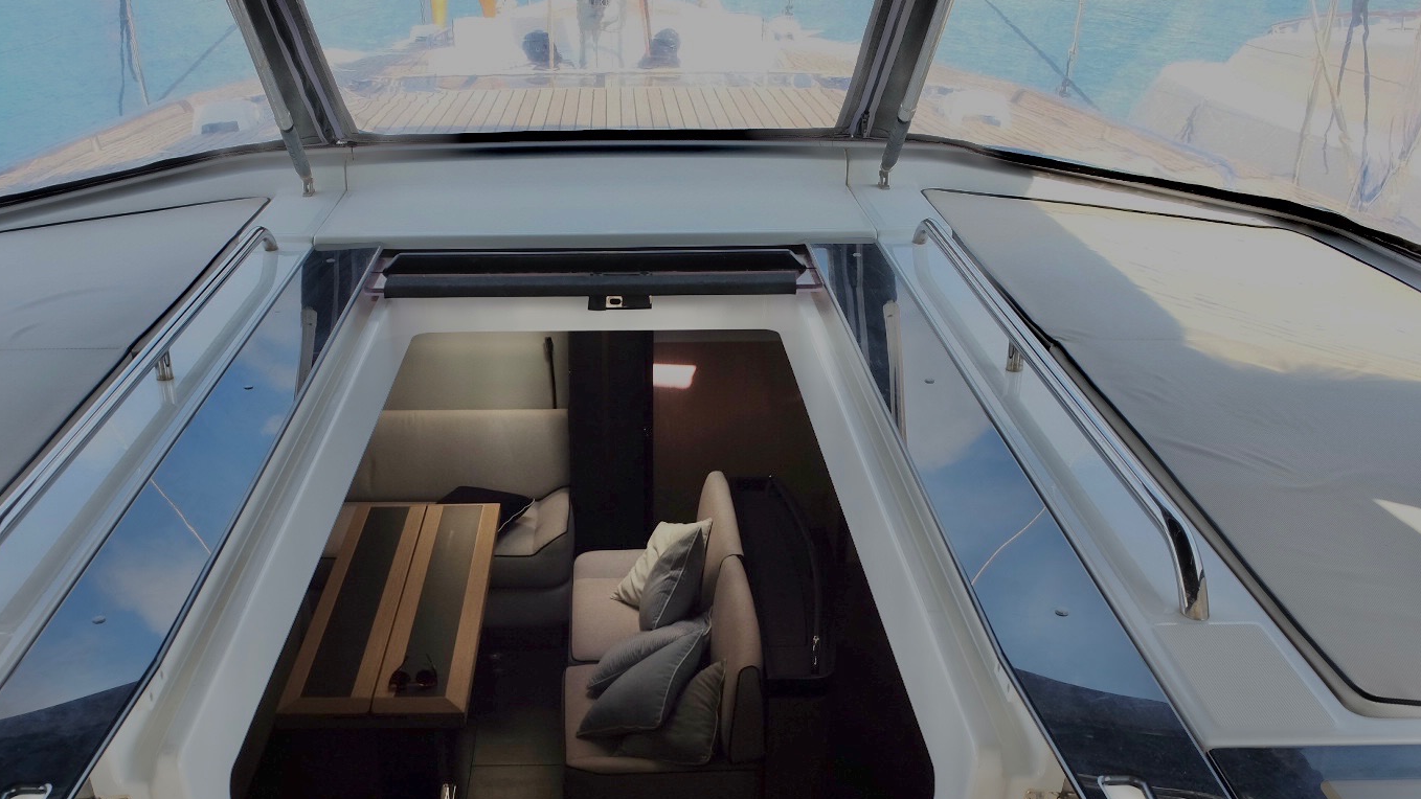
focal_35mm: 37
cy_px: 611
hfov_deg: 53.8
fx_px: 1394
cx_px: 602
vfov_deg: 31.4
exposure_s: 1/125
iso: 400
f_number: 7.1
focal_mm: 18
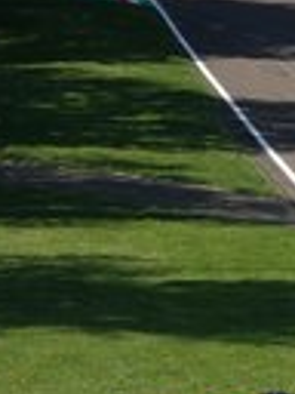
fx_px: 5170
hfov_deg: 3.3
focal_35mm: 455
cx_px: 406
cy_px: 446
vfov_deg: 4.3
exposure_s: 1/800
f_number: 4.5
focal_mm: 49.51
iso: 100
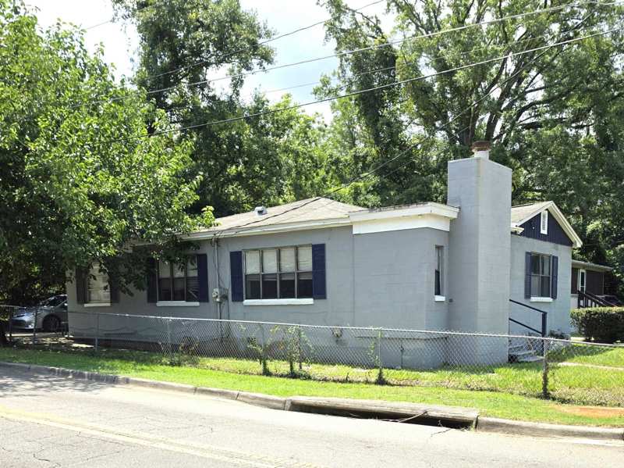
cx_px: 312
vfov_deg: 58.8
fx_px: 414
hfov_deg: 74.0
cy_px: 234
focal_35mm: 23
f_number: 1.4
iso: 64
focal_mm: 6.5
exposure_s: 1/4432
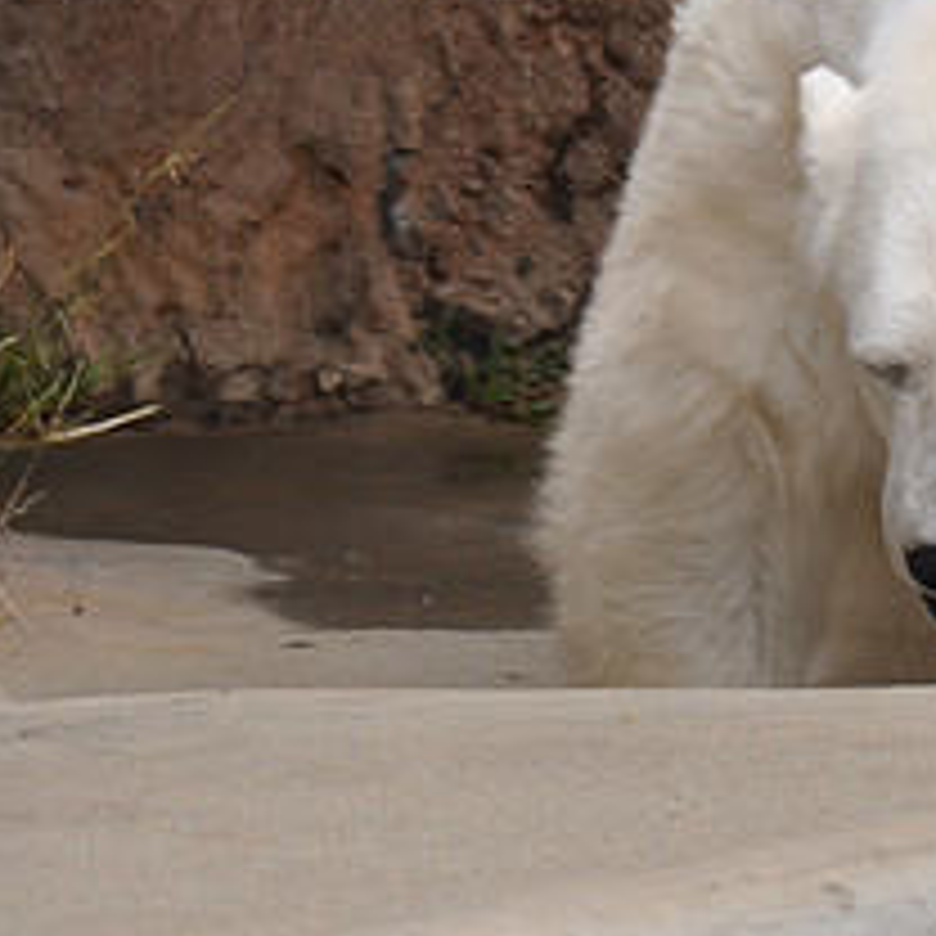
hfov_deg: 1.8
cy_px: 79
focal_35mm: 994
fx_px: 30408
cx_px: 1044
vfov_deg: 1.8
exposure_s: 1/200
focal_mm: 280
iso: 320
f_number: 11
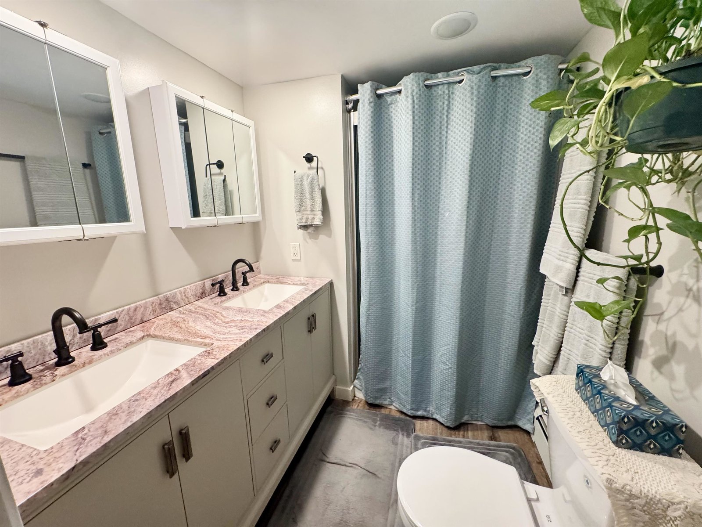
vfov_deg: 85.7
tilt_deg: -12.1
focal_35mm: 14
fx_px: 284
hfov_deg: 102.1
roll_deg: +1.3
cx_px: 351
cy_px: 264
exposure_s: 1/120
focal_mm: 2.22
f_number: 2.2
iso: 320
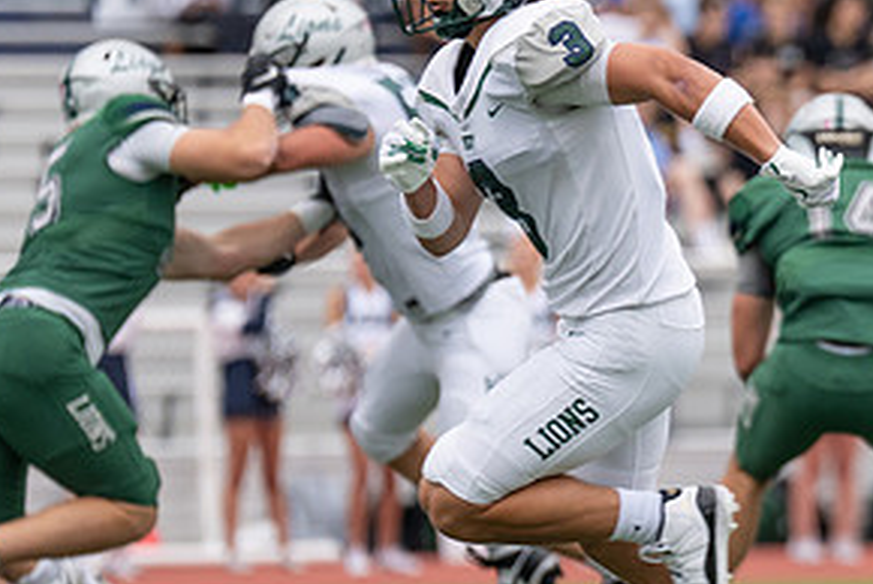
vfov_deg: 2.3
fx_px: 14686
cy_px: 426
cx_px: 977
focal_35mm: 605
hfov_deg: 3.4
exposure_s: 1/1250
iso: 250
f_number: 2.8
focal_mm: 200
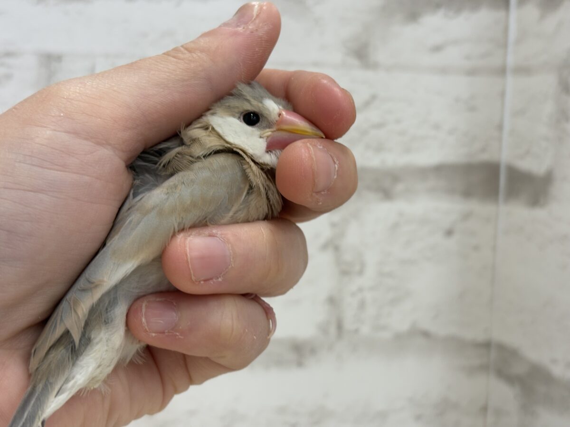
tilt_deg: -4.8
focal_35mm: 52
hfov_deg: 36.8
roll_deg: -0.4
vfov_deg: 28.0
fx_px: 856
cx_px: 285
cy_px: 214
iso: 40
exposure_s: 1/50
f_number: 1.6
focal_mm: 5.96
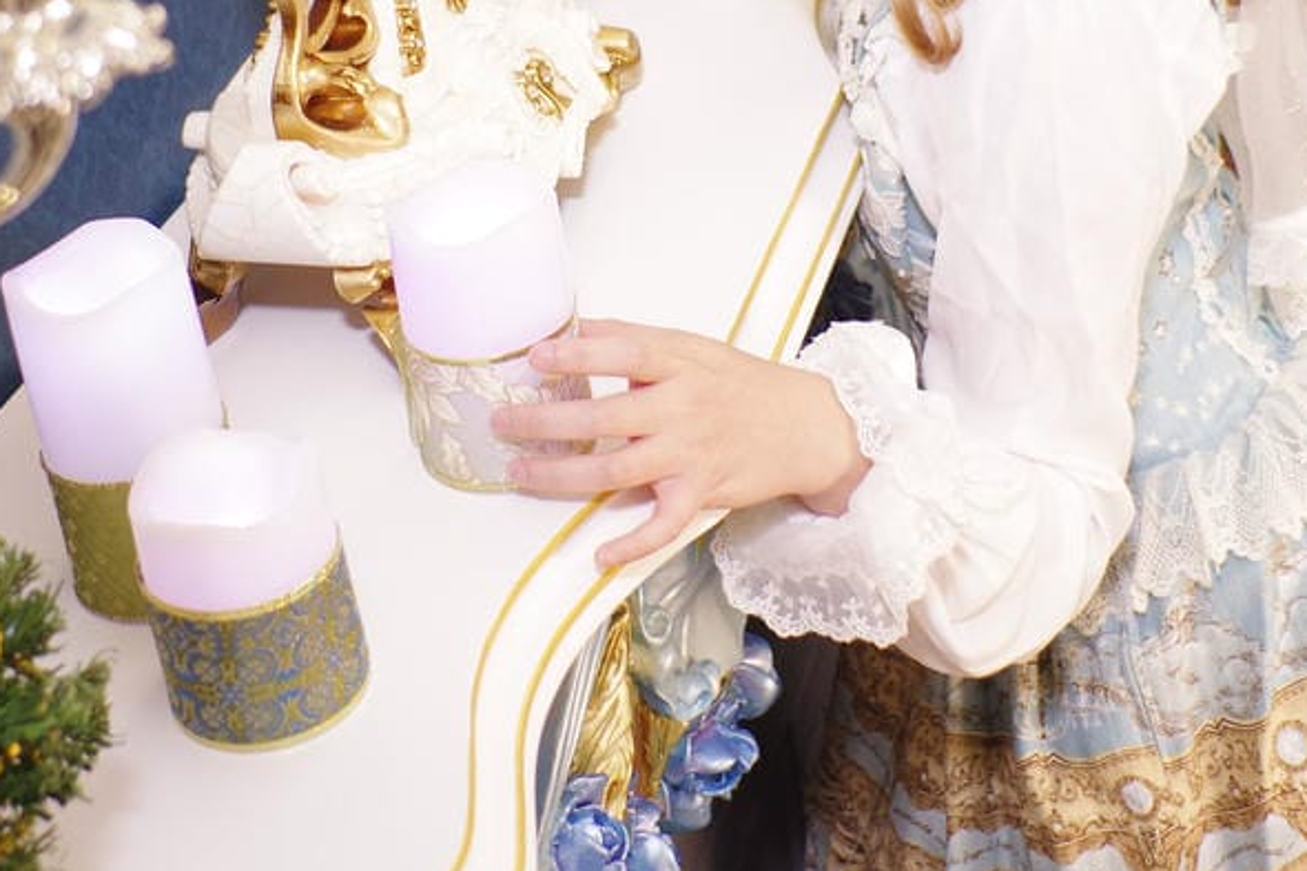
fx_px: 2286
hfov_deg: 31.9
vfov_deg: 21.0
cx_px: 645
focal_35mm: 63
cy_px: 62
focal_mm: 21
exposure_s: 1/100
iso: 400
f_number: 3.2
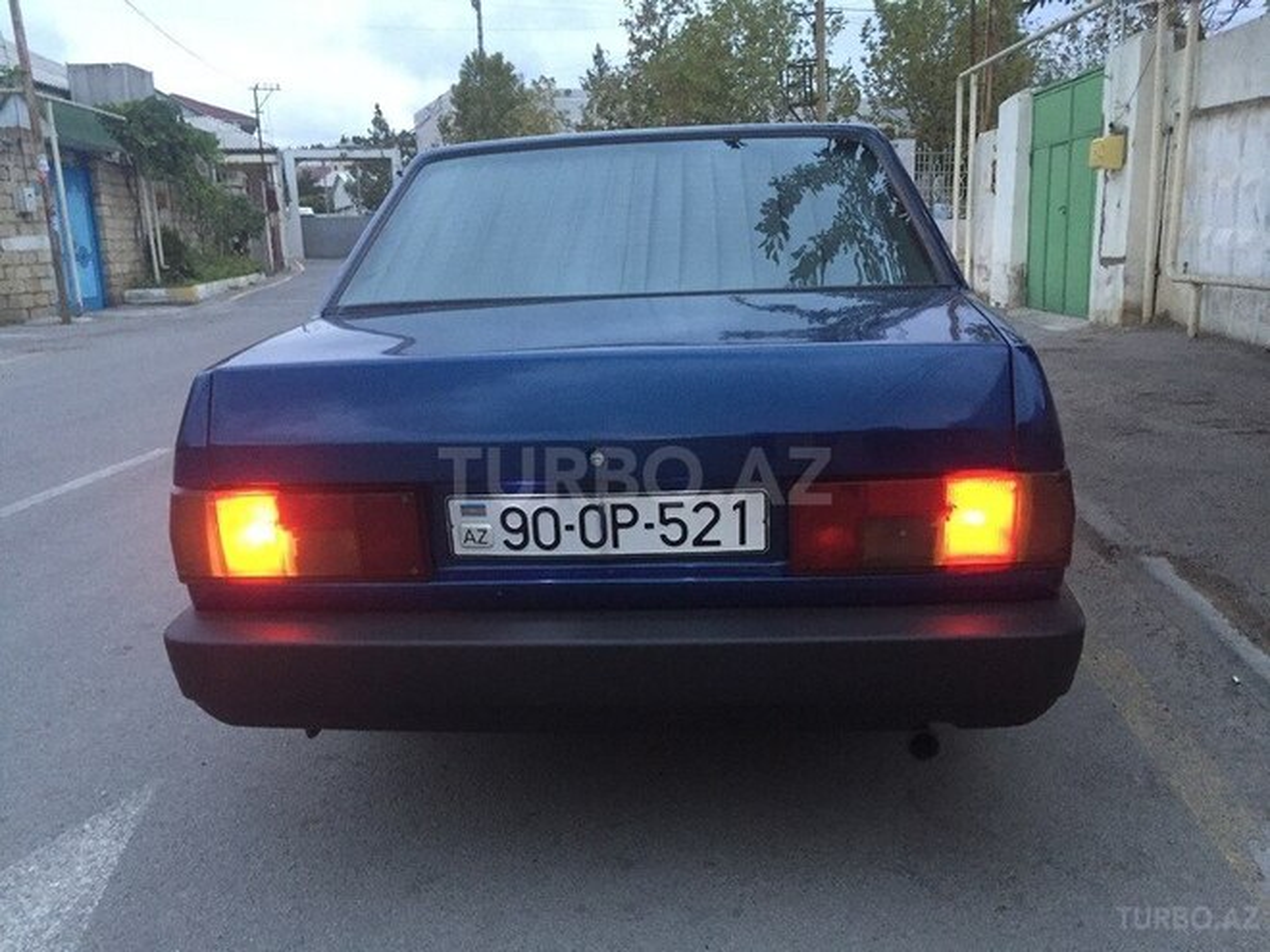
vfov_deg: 48.2
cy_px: 476
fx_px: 1064
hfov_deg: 61.7
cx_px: 635
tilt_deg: -9.2
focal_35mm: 29
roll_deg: +0.0
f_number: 2.2
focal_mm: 4.15
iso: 320
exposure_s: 1/33
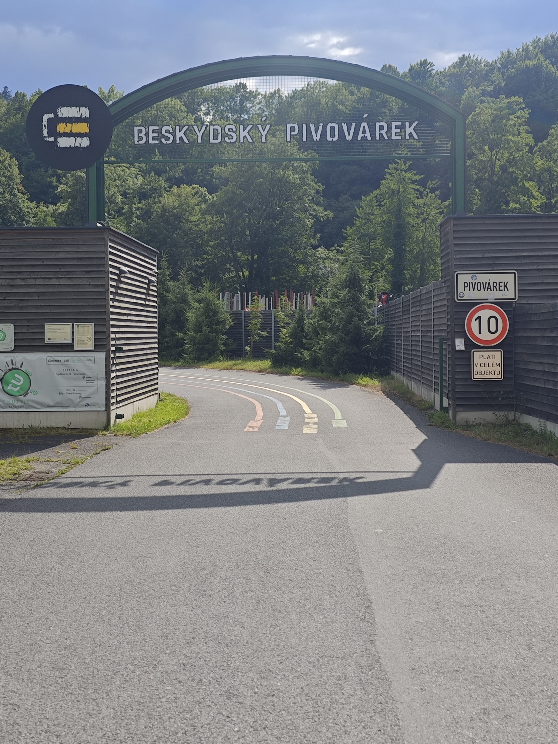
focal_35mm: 48
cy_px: 322
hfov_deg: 30.3
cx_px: 265
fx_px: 1032
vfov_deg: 39.6
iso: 50
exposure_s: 1/2976
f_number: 1.6
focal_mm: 6.55
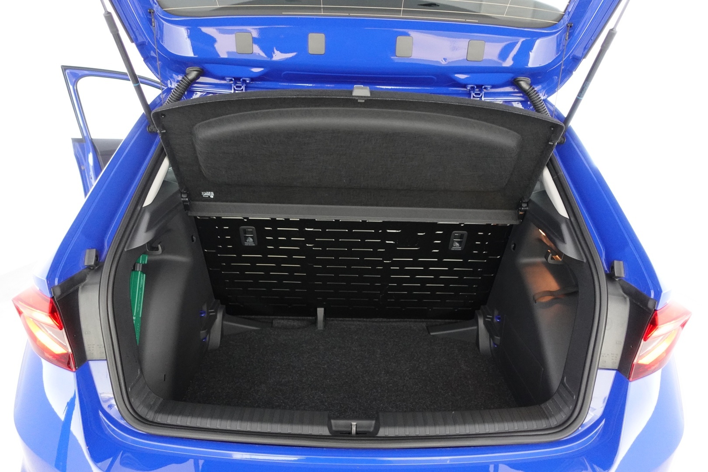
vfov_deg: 53.1
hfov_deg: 73.7
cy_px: 236
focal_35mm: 24
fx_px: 472
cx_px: 354
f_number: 1.8
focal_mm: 9.4
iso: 2000
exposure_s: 1/60
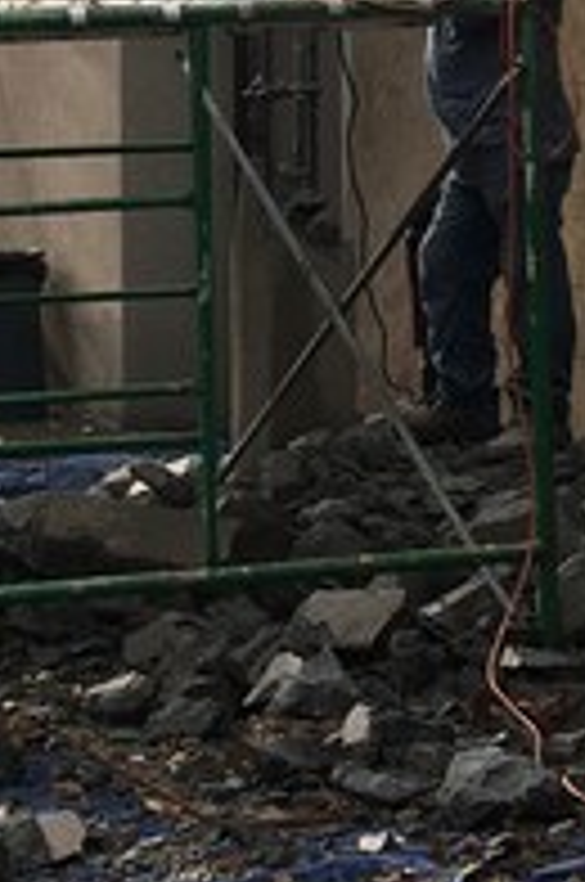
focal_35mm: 148
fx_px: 3620
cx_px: 104
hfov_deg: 9.2
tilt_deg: +0.0
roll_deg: +1.0
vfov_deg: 13.7
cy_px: 45
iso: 25
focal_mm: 4.15
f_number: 2.2
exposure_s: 1/591
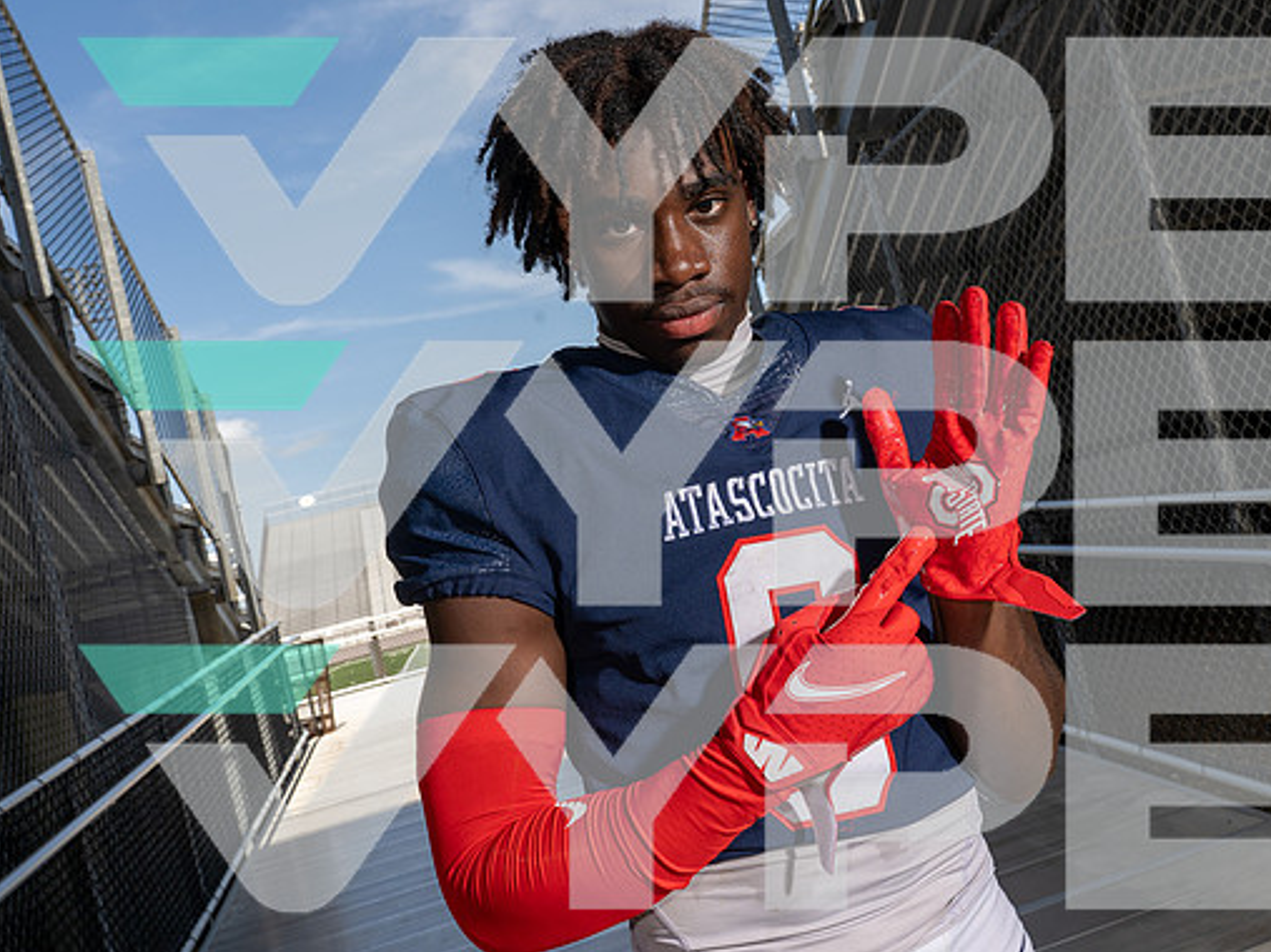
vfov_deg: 42.9
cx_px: 724
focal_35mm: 33
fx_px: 1211
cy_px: 475
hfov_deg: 55.2
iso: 160
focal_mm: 30
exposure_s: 1/250
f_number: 10
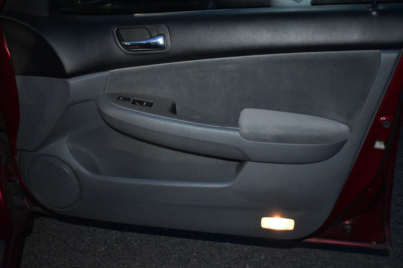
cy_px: 134
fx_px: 436
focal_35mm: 39
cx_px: 202
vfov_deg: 34.2
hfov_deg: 49.6
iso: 6400
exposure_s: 1/60
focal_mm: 26
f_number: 4
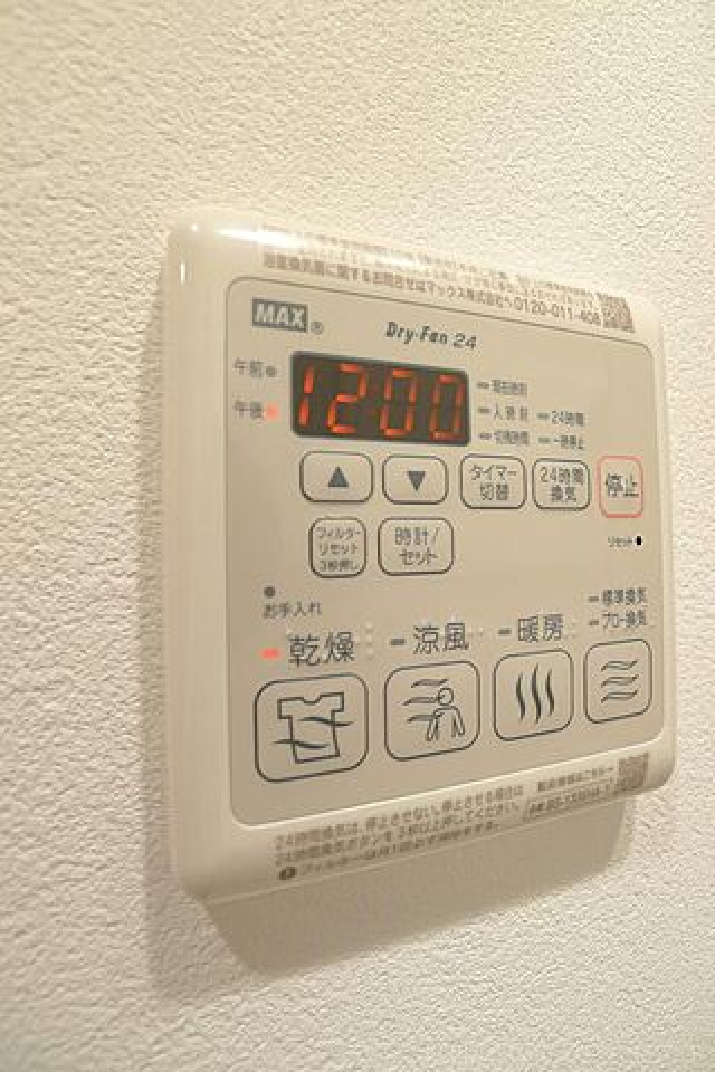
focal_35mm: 24
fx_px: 715
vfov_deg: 73.7
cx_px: 358
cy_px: 536
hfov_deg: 53.1
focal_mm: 5.1
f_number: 2
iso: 80
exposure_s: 1/25
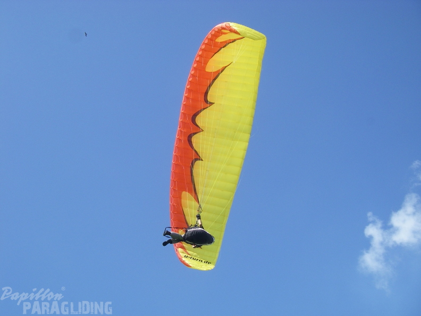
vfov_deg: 26.6
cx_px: 210
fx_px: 669
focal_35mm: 55
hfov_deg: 34.9
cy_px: 158
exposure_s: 1/125
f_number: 7.2
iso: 64
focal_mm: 9.2
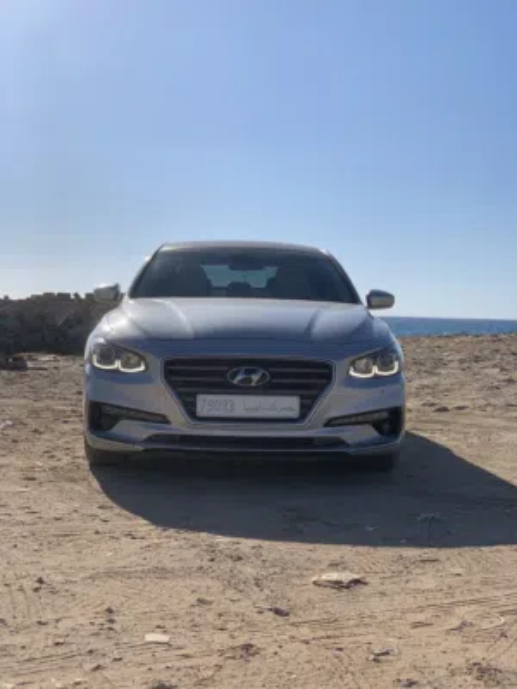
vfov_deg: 36.8
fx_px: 1036
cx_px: 258
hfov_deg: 28.0
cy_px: 344
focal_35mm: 52
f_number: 2.4
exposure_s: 1/2994
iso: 16
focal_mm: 6
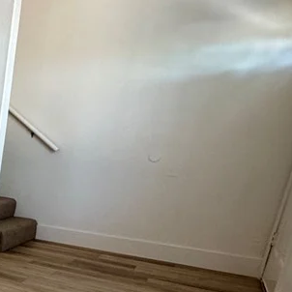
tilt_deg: -16.1
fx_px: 401
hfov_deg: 26.6
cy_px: 248
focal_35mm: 42
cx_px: -161
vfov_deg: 38.0
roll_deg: -2.2
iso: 320
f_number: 2.2
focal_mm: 2.22
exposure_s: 1/60
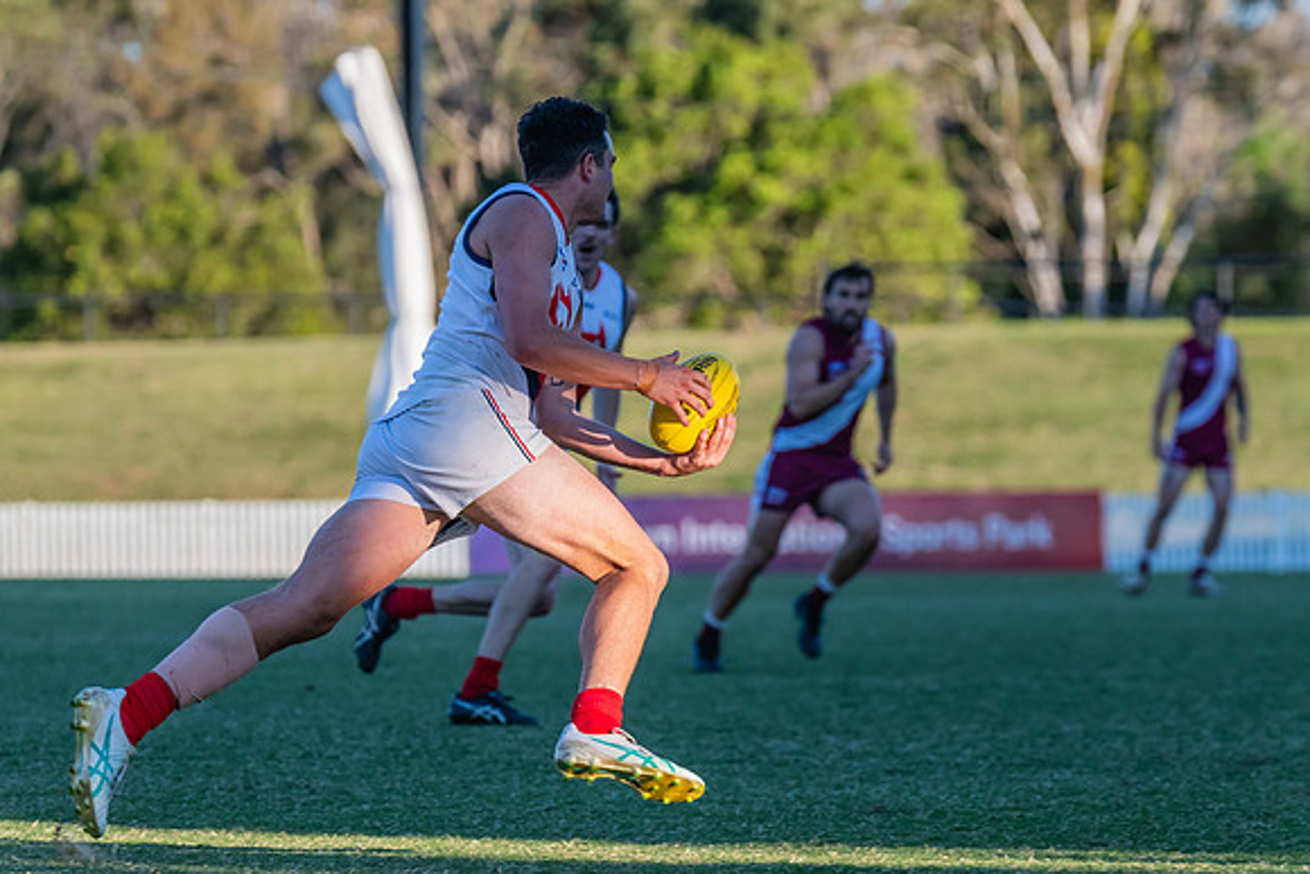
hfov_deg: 6.3
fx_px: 11866
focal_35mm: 326
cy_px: 400
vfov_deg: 4.2
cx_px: 640
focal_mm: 290
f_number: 7.1
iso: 800
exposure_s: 1/1250
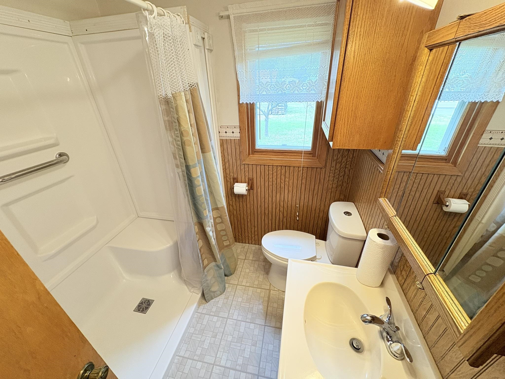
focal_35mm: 14
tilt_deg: -27.2
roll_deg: +3.2
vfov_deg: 85.7
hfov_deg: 102.1
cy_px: 190
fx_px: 204
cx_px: 252
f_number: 2.2
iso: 250
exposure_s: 1/60
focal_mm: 2.22
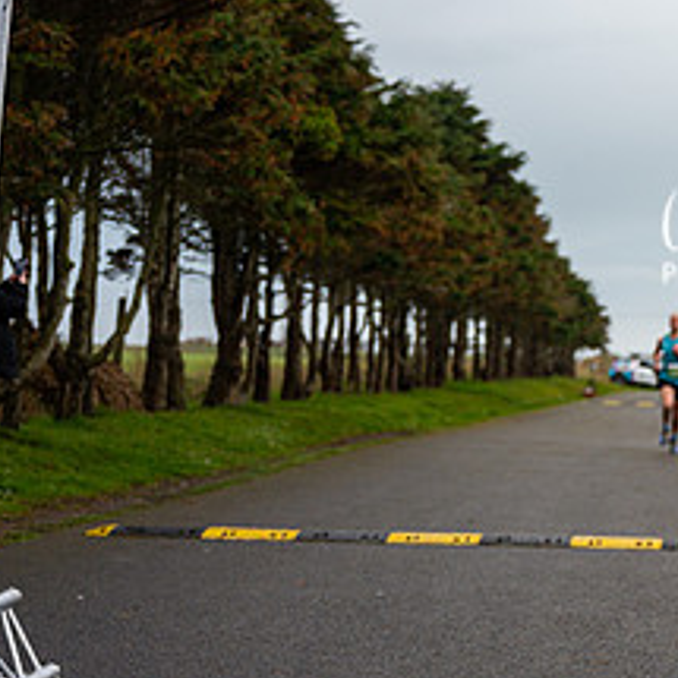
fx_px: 1928
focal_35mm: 87
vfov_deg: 19.8
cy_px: 175
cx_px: 867
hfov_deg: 18.6
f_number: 2.8
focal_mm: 38
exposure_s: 1/1250
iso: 140
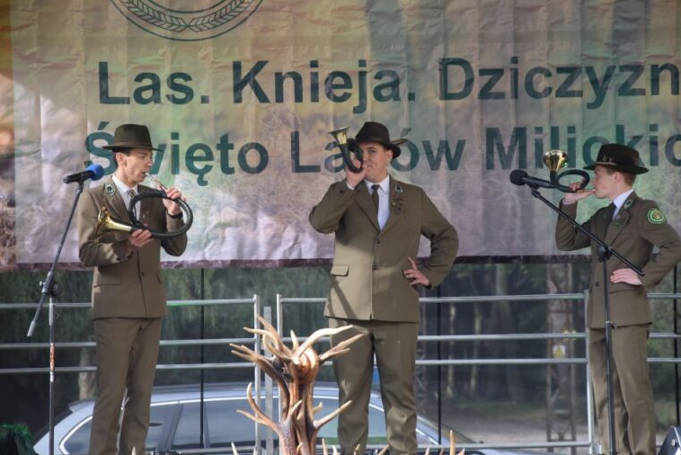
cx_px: 344
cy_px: 226
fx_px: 3018
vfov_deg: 8.6
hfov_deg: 12.9
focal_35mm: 160
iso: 400
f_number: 6.3
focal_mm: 105
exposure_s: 1/160
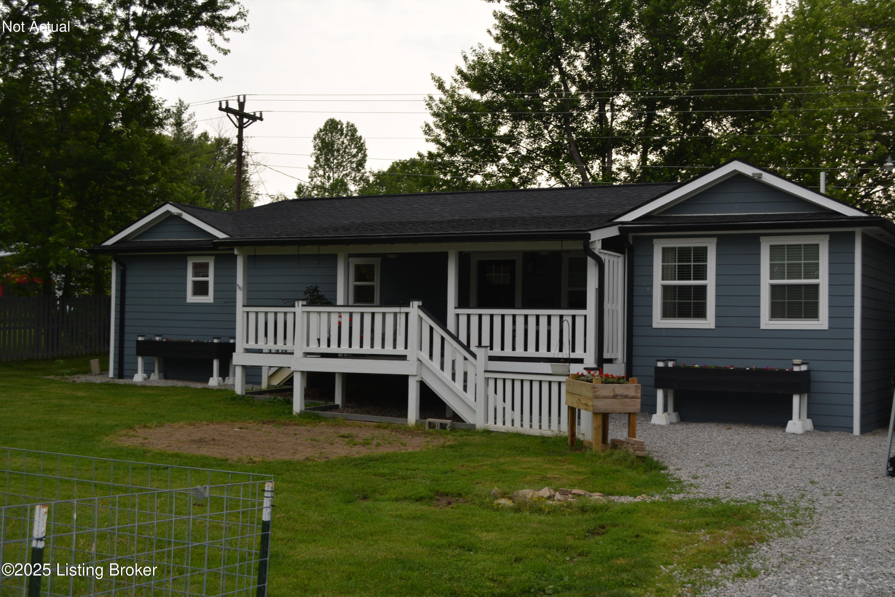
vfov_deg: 28.1
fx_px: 1193
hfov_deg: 41.1
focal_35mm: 48
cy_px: 298
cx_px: 448
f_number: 5.6
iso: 100
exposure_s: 1/200
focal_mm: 32
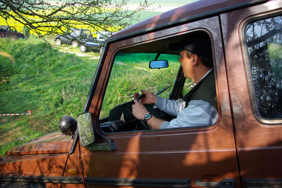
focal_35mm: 36
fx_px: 282
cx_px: 141
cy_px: 94
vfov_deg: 36.9
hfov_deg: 53.1
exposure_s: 1/320
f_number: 4
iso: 160
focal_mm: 24
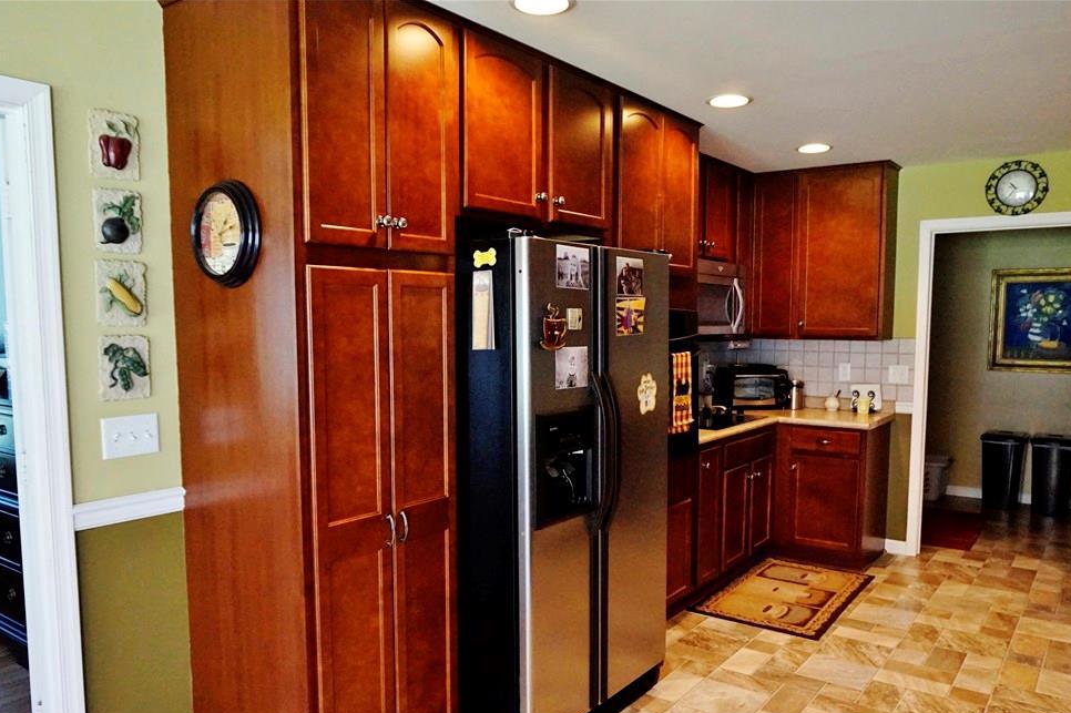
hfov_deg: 67.4
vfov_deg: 47.8
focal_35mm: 27
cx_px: 540
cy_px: 400
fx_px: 803
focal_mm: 16
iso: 3200
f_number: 3.5
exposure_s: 1/100
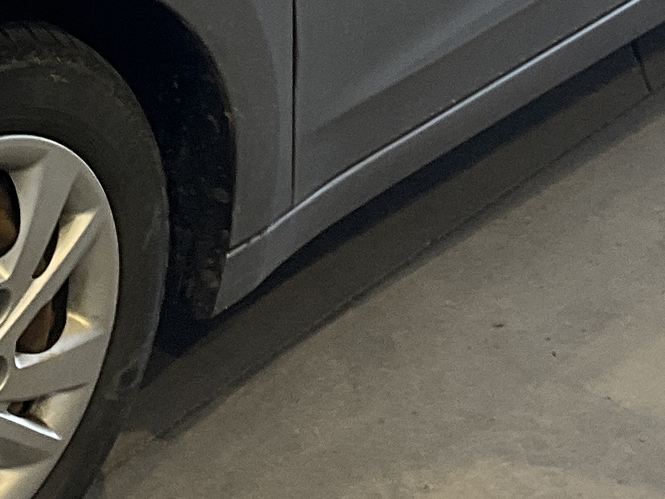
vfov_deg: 10.2
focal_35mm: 141
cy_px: -265
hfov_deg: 13.6
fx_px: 2709
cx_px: -127
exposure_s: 1/120
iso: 40
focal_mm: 3
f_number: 1.8
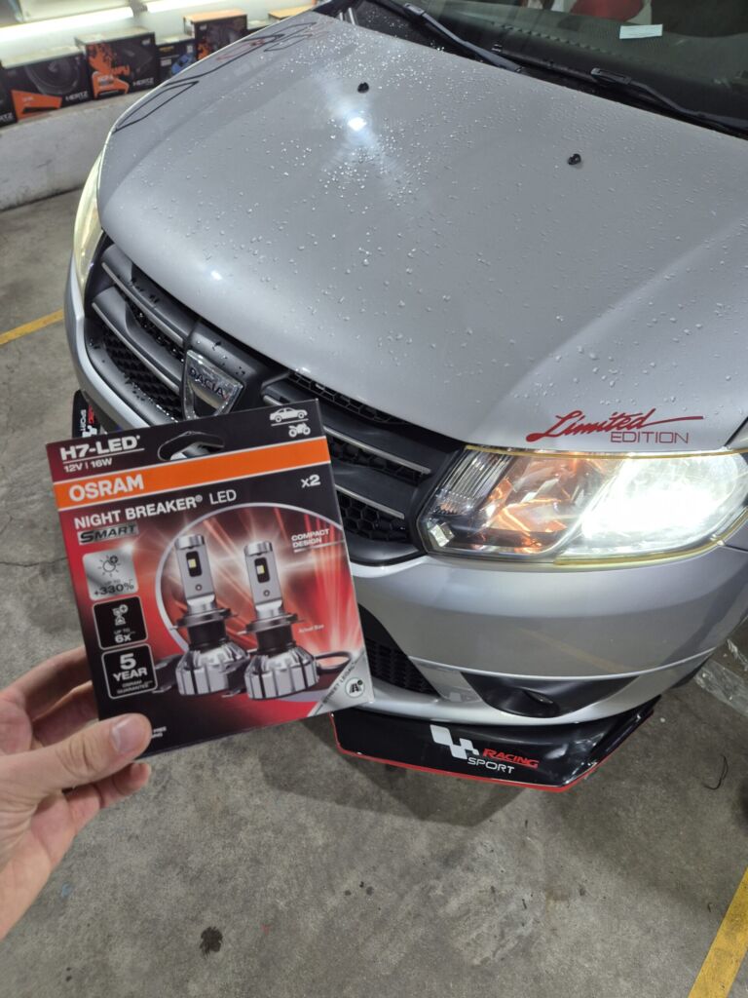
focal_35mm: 23
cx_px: 374
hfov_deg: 58.9
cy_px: 499
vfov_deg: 73.9
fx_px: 663
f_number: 1.8
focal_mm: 5.4
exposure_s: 1/100
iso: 100
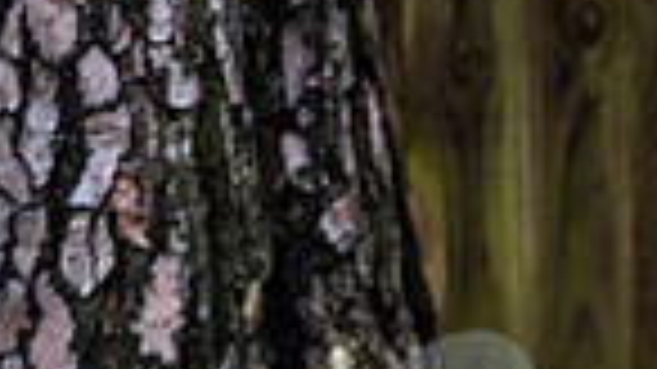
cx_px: 922
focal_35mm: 831
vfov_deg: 1.5
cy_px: 731
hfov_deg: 2.6
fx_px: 14472
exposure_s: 1/250
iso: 200
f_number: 2.8
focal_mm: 200
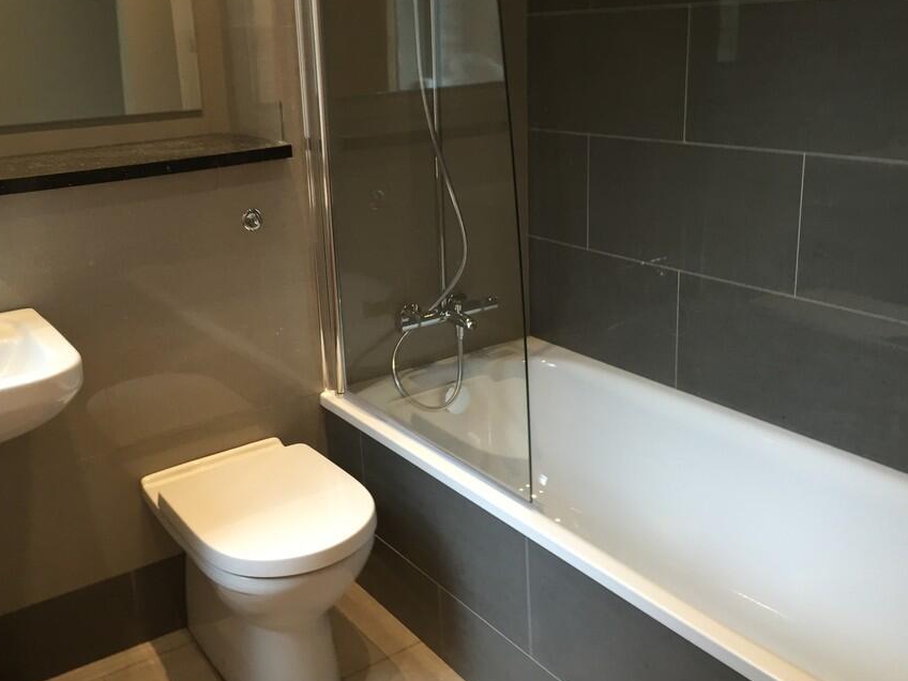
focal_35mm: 35
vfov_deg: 40.5
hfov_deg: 52.5
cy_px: 276
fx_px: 918
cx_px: 403
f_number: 2.2
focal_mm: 4.15
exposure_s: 1/33
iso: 80
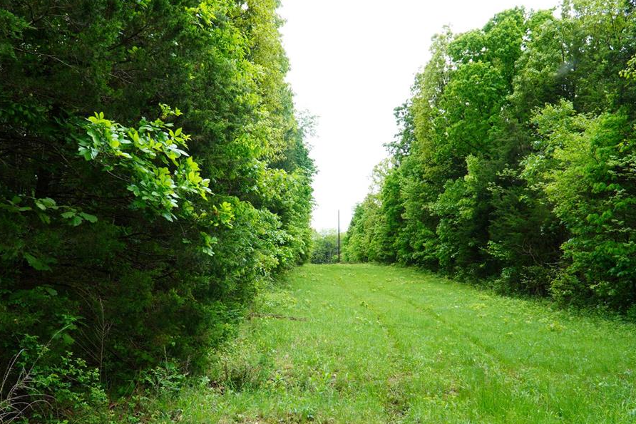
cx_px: 288
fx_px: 548
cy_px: 225
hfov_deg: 60.2
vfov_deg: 42.3
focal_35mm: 31
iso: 100
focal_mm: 18
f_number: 6.3
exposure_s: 1/100
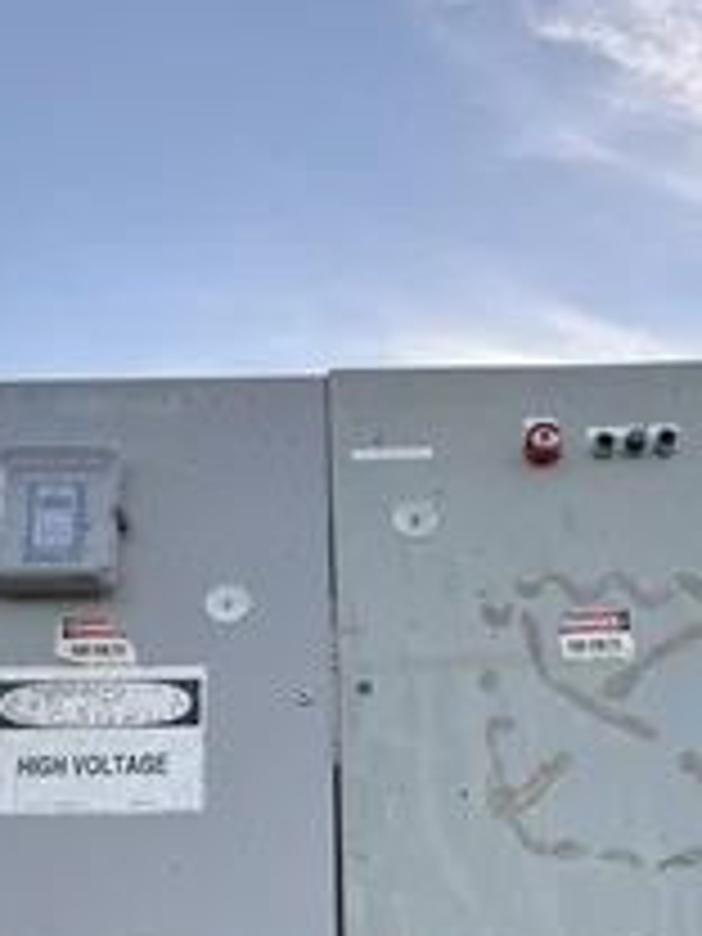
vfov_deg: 36.2
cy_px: 819
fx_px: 1352
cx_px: 333
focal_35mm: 50
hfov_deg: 29.1
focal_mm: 5.96
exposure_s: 1/515
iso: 50
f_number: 1.6
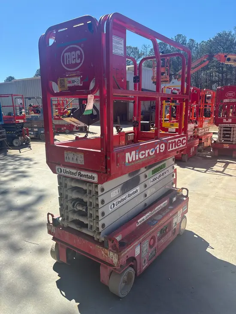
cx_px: 118
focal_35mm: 26
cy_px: 157
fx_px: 236
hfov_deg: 53.1
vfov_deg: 67.3
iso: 50
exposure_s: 1/1543
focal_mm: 5.96
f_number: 1.6
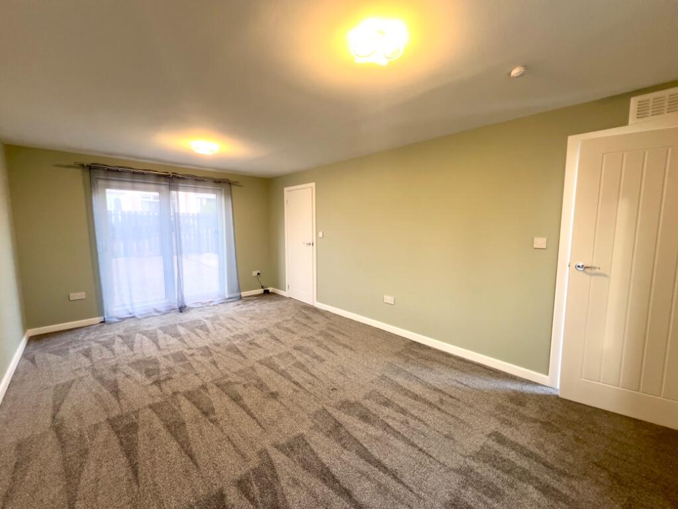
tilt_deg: -5.3
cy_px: 254
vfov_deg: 89.9
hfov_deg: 106.2
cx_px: 339
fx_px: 255
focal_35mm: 13
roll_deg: +0.0
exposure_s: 1/99
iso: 200
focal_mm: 1.57
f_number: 1.8
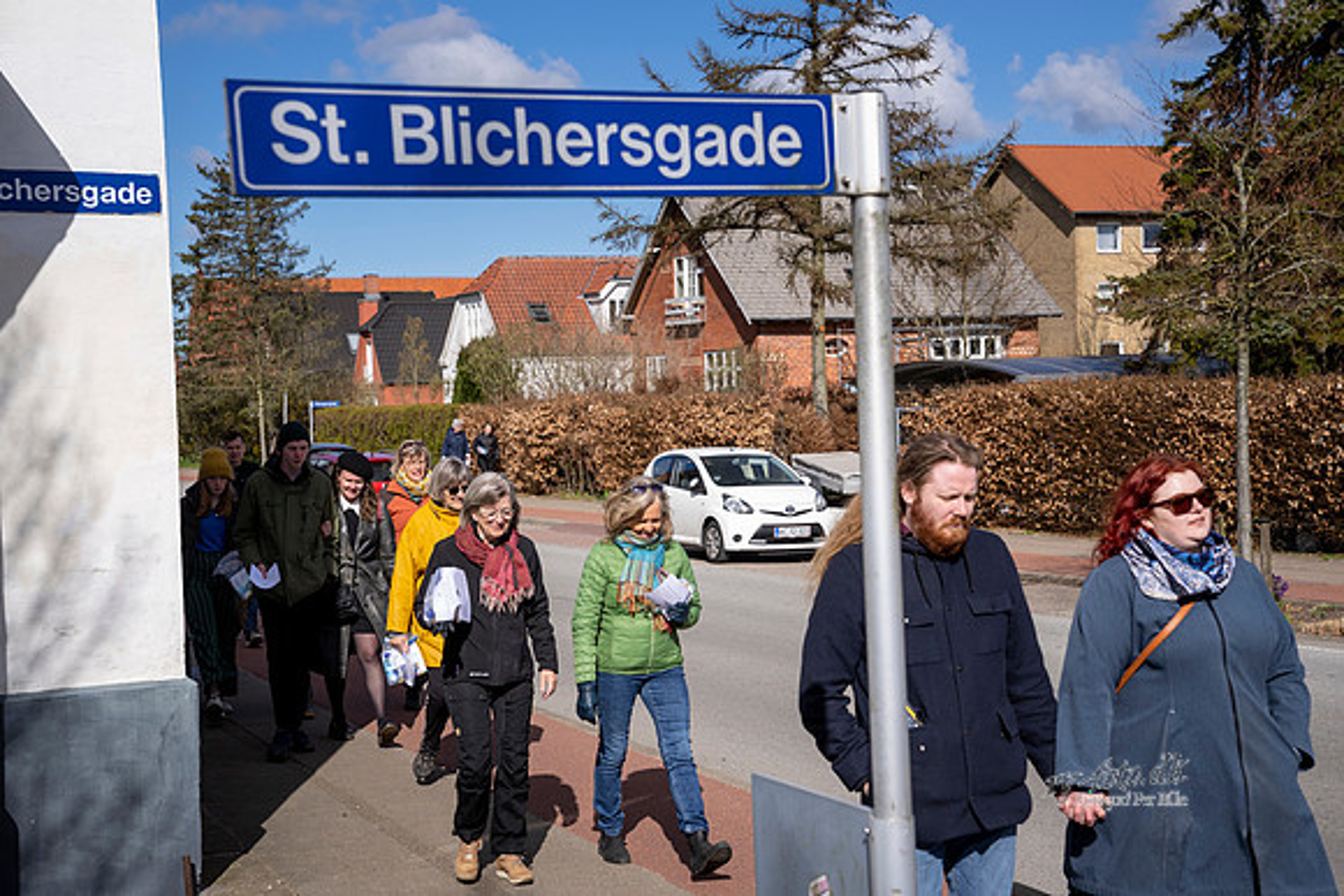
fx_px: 2054
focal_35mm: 55
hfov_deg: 36.2
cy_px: 448
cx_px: 672
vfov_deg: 24.6
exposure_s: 1/1000
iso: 200
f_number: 5.6
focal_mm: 55
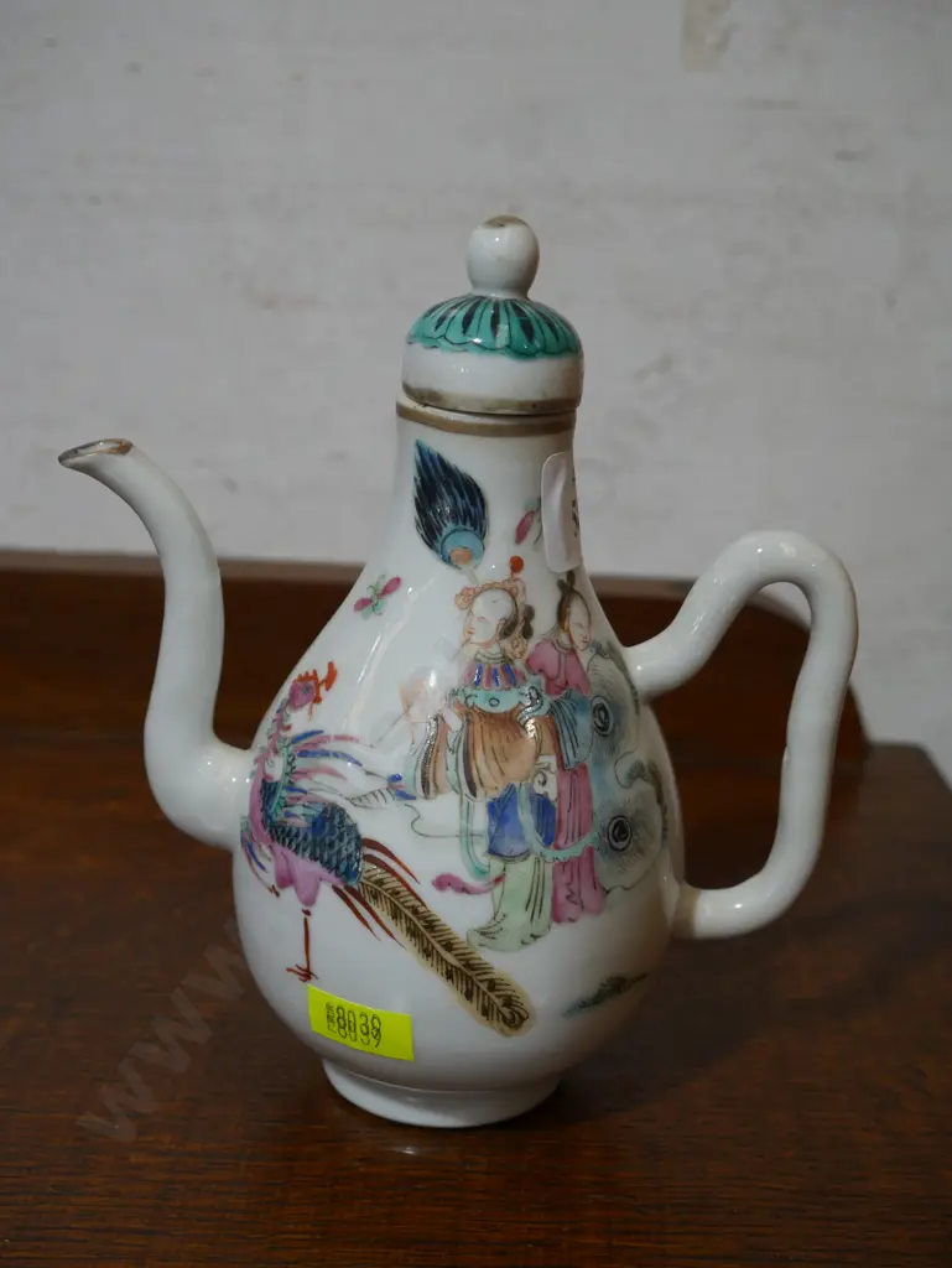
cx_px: 476
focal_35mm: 48
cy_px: 634
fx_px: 1759
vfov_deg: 39.6
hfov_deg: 30.3
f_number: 5.2
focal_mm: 24
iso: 400
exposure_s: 1/60
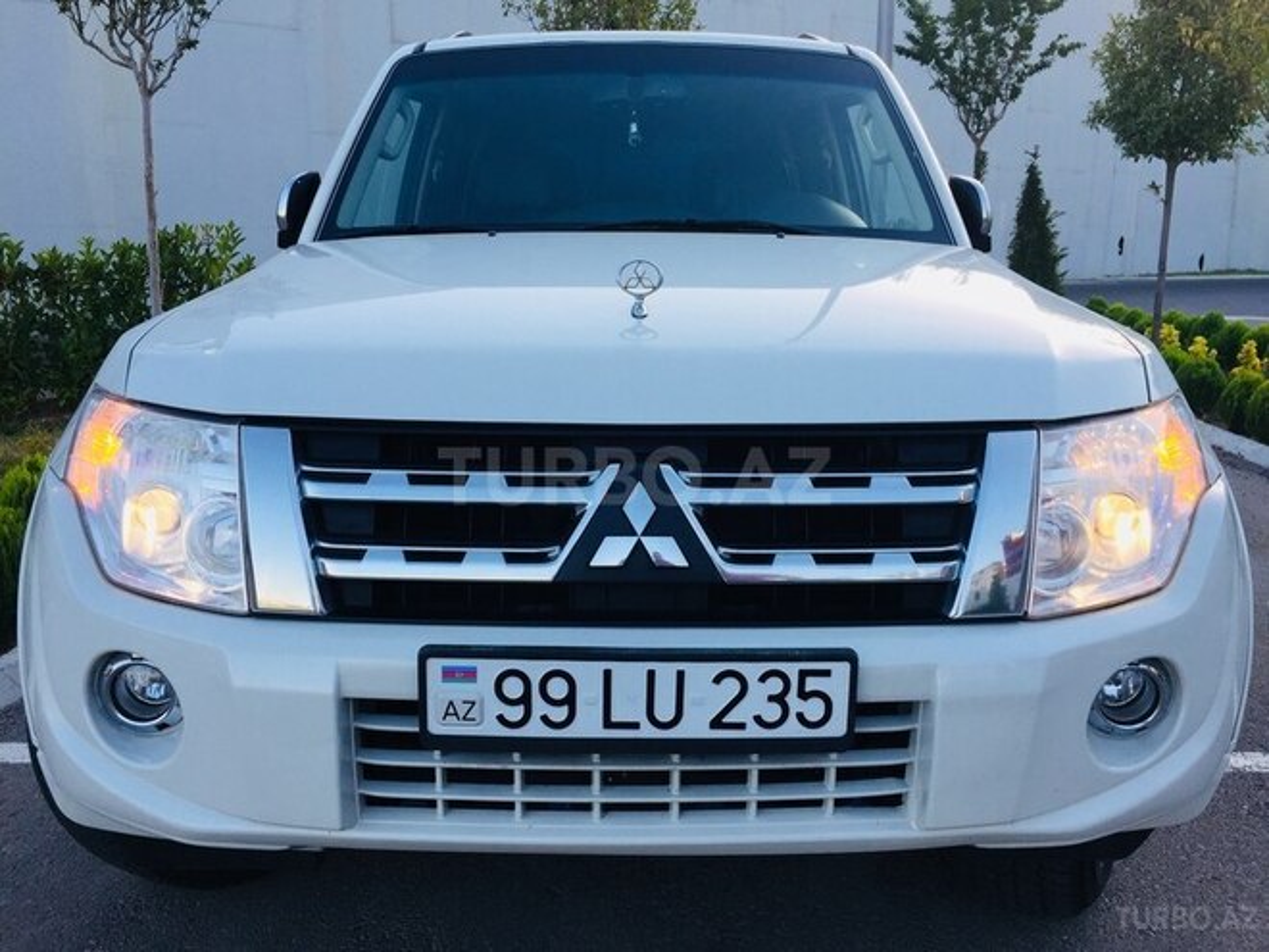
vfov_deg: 48.2
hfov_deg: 61.7
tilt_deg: -12.2
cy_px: 476
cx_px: 634
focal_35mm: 29
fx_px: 1063
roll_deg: -0.9
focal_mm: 4.15
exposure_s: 1/421
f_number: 2.2
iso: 32
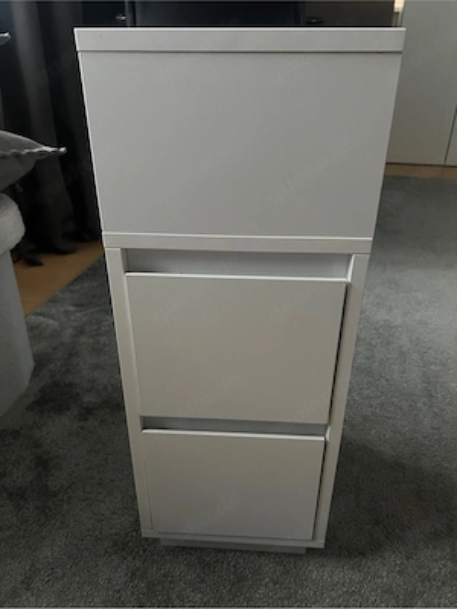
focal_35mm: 26
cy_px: 304
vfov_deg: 67.3
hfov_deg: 53.1
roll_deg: +0.4
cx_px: 228
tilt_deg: -28.7
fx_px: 458
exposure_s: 1/60
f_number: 1.5
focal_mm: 5.7
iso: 400
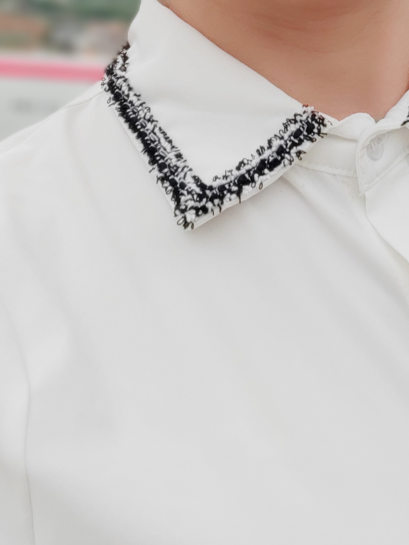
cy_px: -107
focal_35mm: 50
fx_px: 788
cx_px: 344
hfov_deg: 28.3
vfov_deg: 31.9
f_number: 2.2
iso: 100
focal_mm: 2.87
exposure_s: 1/300
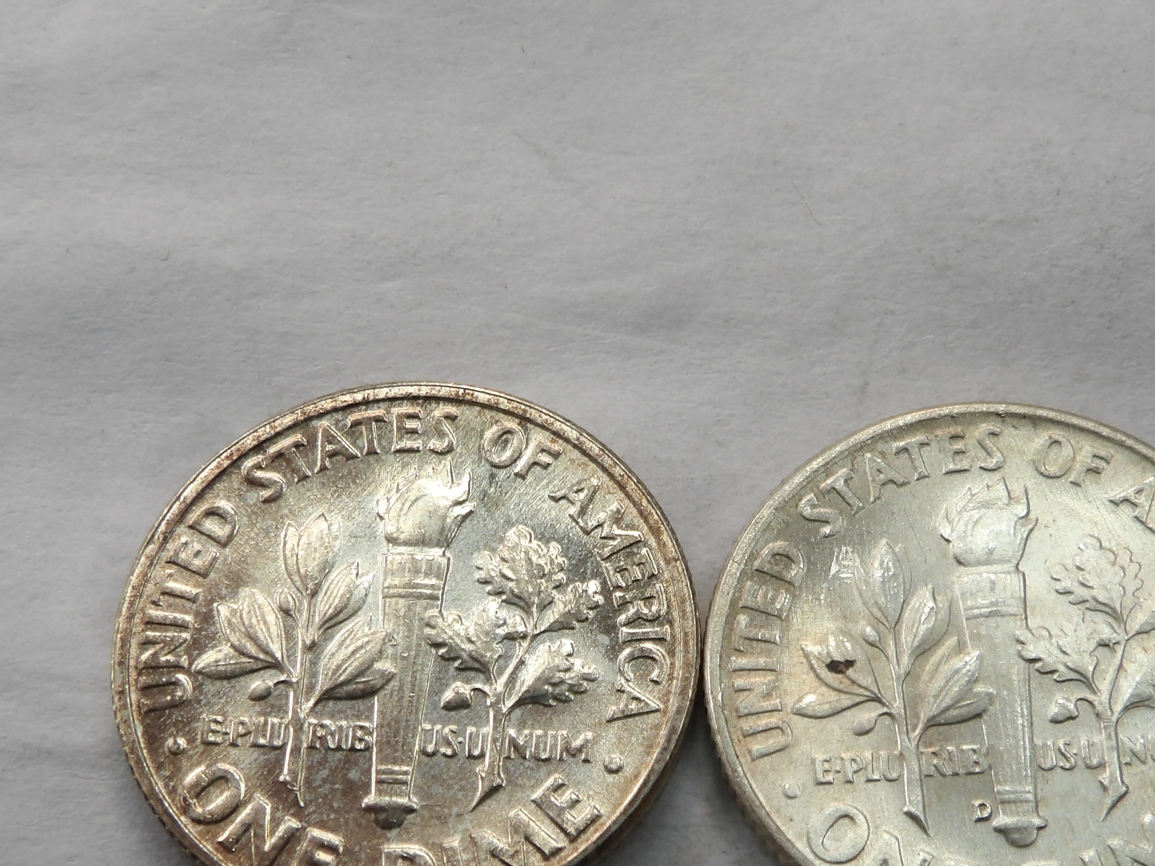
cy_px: 620
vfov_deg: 20.9
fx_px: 2335
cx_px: 681
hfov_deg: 27.7
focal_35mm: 70
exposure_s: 1/55
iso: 100
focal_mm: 6.2
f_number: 4.5
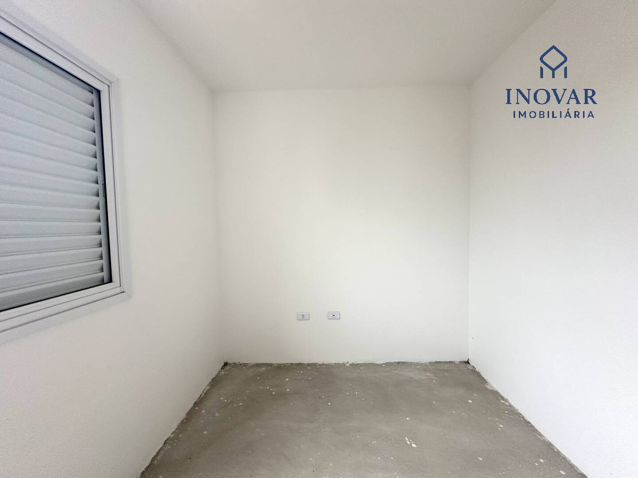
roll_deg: -0.1
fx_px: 258
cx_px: 319
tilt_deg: -2.5
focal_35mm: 14
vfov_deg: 85.7
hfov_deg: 102.1
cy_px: 239
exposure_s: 1/99
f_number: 2.2
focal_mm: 2.22
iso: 200
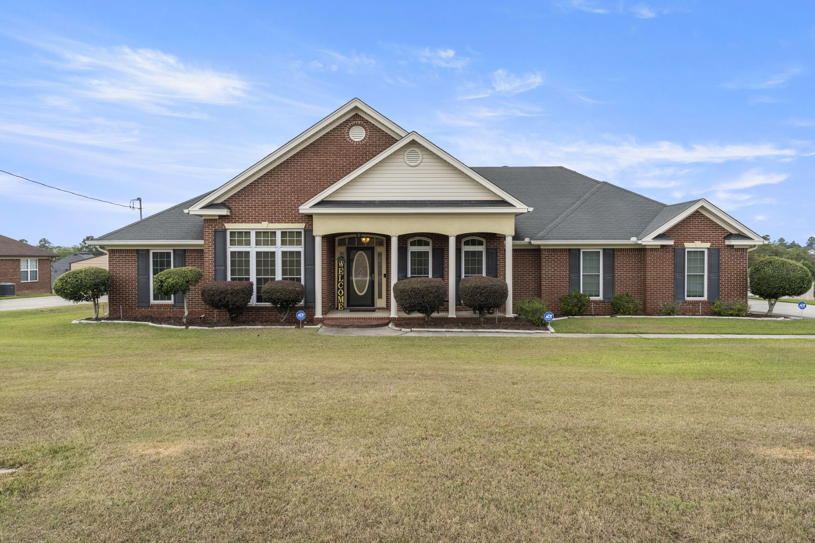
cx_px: 408
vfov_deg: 53.1
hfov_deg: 73.7
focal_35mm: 24
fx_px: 543
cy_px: 272
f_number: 9
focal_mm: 24
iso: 500
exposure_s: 1/8000
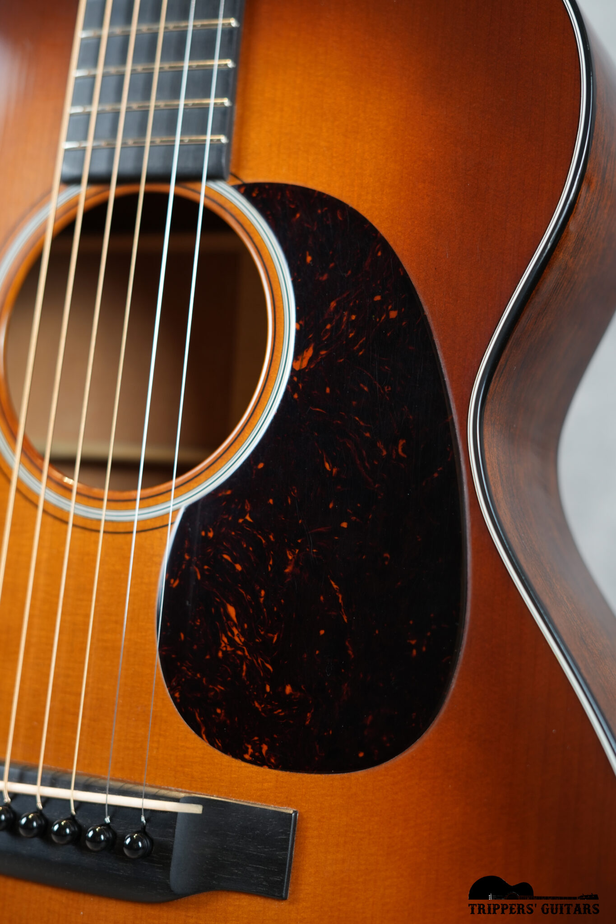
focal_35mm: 50
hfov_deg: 27.0
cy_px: 462
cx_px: 308
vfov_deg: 39.6
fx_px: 1283
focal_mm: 50
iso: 320
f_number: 3.2
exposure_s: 1/30
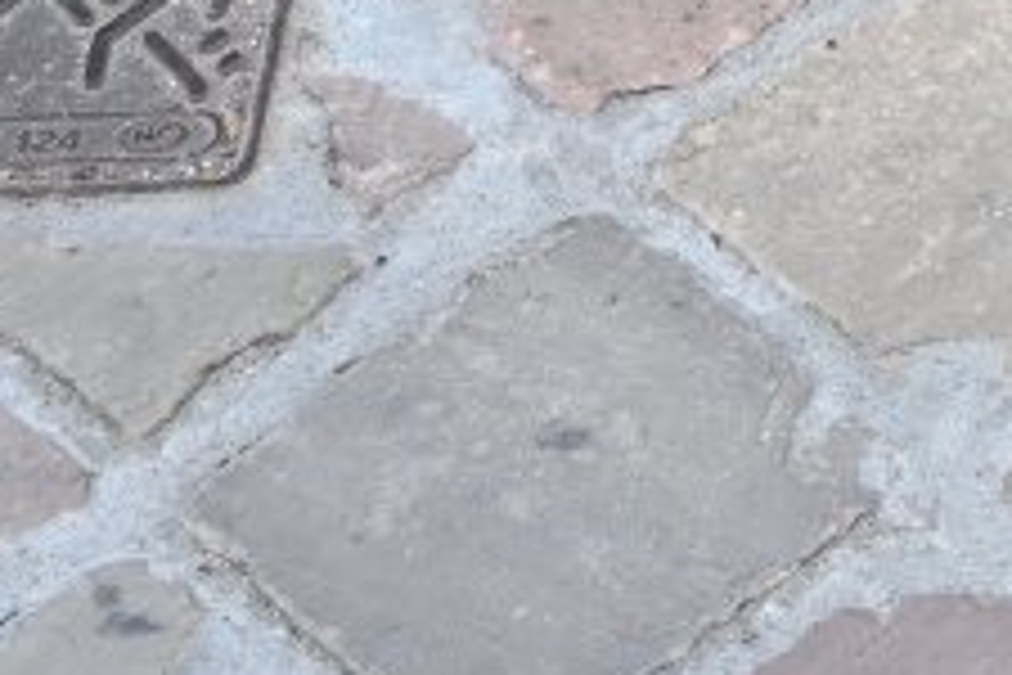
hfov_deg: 9.0
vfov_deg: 6.1
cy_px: -891
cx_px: 2020
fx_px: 6062
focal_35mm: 216
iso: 500
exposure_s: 1/125
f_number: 3.8
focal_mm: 27
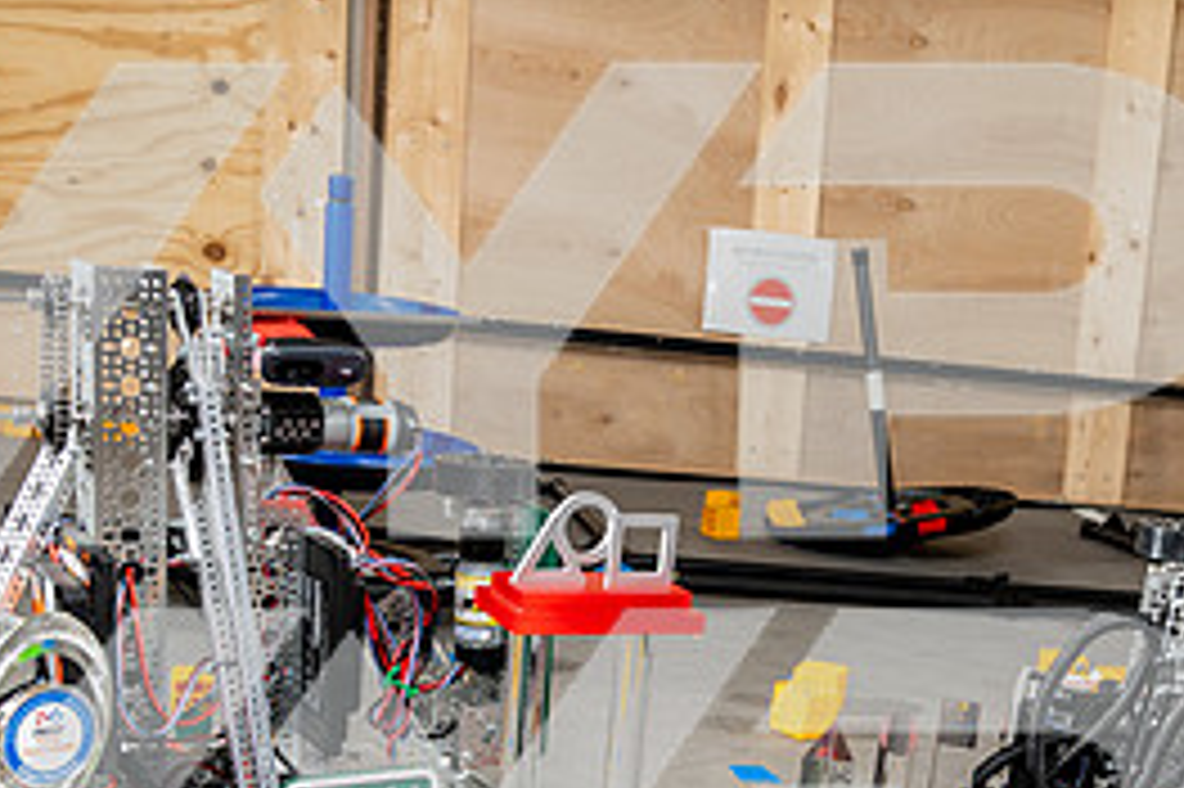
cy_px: 849
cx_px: 666
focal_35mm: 53
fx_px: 1742
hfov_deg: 37.5
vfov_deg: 24.0
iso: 100
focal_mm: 24
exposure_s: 1/250
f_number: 4.5
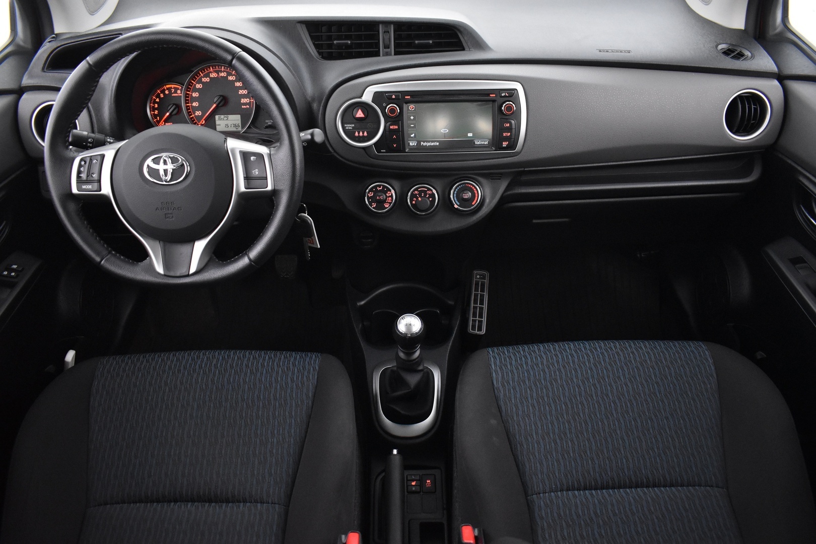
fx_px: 612
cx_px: 408
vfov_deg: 47.9
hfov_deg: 67.4
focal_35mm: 27
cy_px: 272
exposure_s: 1/20
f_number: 3.5
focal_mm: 18
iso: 3200
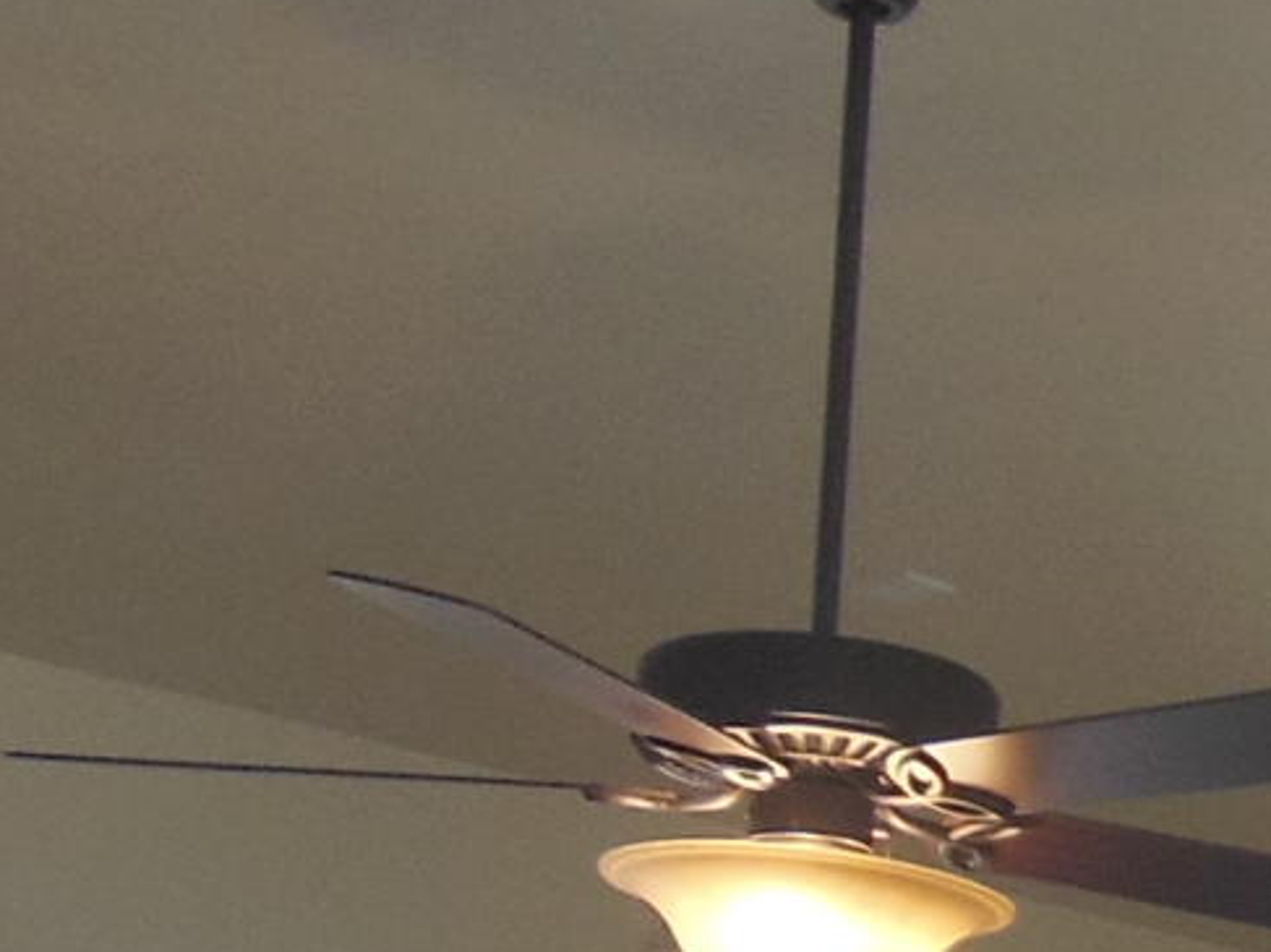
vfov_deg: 9.2
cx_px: 2905
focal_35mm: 154
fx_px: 5653
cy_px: 1667
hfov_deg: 11.1
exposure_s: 1/60
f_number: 3.2
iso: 125
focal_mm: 4.5
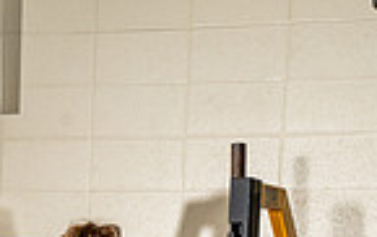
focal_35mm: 221
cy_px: 557
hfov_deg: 9.5
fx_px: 2273
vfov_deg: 5.7
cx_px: 78
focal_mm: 70
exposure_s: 1/200
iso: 100
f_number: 8
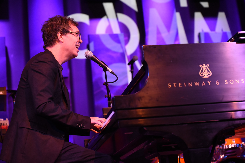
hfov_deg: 28.8
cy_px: 82
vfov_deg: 19.5
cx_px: 122
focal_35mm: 70
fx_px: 476
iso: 2500
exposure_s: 1/60
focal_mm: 70
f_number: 3.3
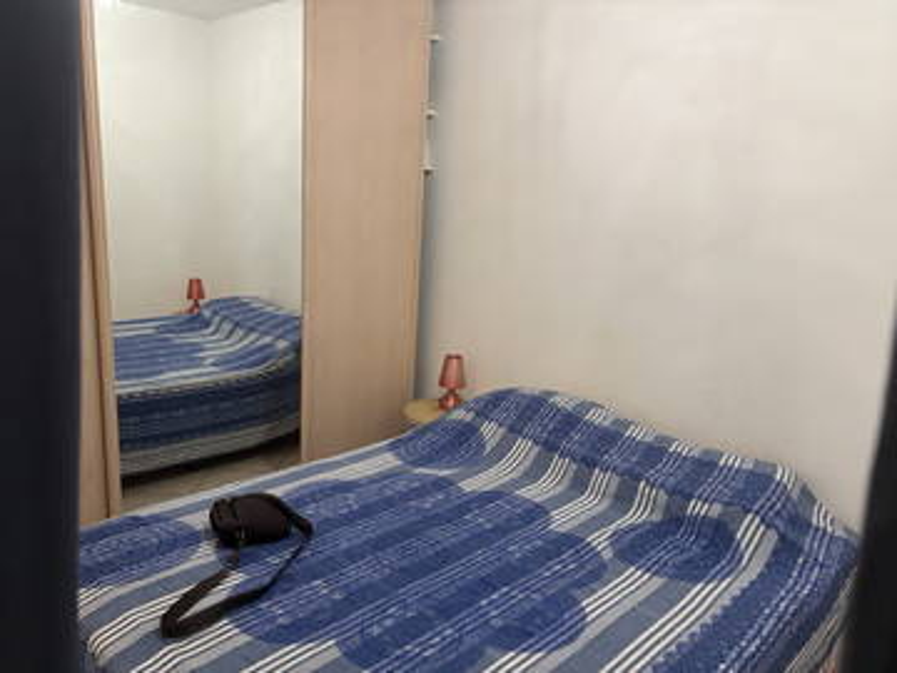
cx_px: 448
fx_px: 674
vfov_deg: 53.1
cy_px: 336
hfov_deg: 67.3
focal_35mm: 26
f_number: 1.6
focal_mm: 5.96
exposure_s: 1/50
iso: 320
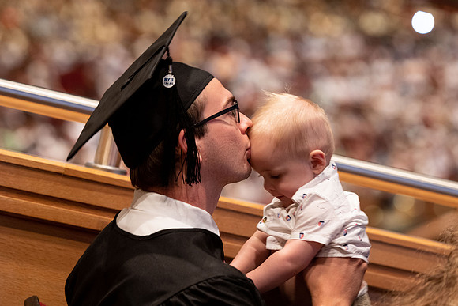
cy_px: 126
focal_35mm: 174
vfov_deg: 7.9
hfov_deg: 11.8
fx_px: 2215
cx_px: 256
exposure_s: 1/15
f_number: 2.8
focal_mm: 122
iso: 640
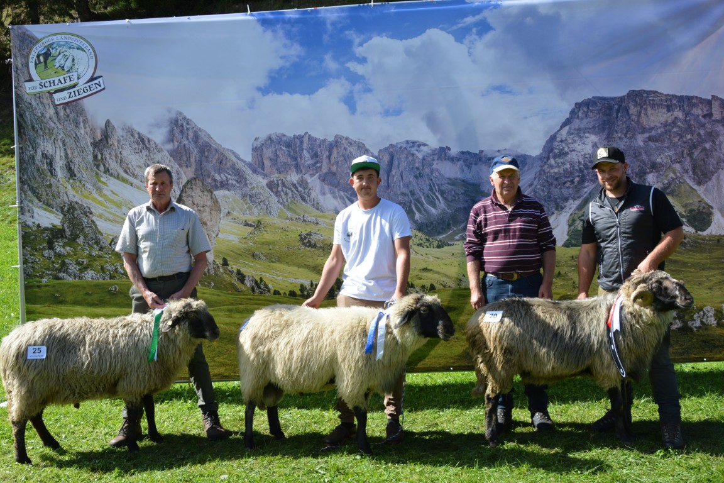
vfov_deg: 36.9
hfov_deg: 53.1
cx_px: 362
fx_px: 724
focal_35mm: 36
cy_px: 242
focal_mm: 24
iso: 200
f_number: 8
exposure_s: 1/250
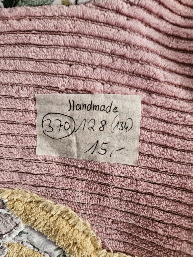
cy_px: 128
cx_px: 96
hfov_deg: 58.9
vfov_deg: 73.9
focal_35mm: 23
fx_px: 171
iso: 320
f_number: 1.8
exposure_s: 1/100
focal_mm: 5.4
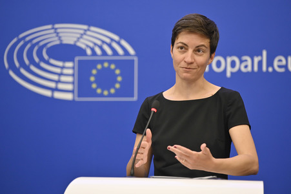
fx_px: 1171
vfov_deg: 9.4
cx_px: 146
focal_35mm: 145
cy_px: 97
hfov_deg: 14.2
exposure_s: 1/320
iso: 1600
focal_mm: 145
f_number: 2.8
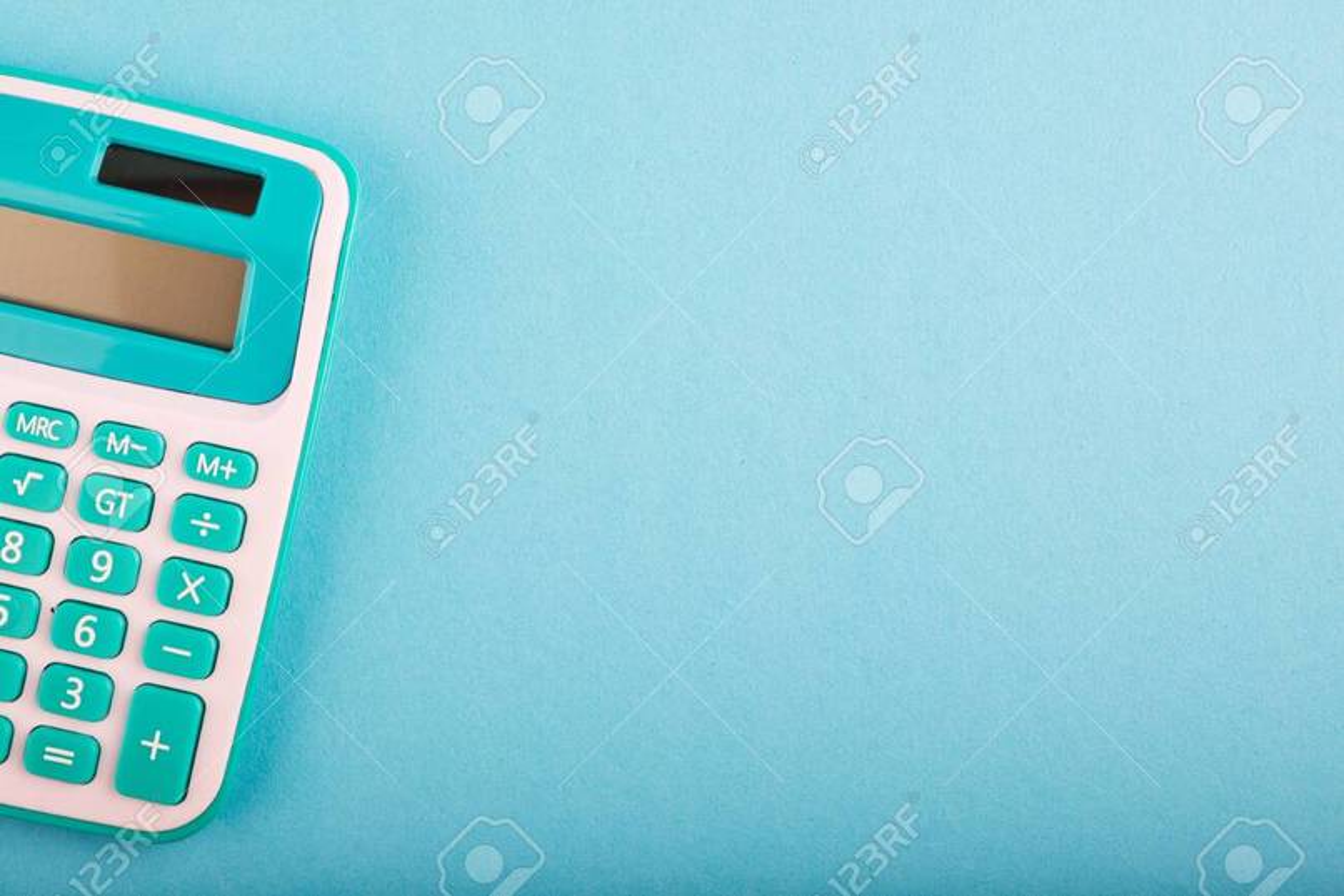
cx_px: 672
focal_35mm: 75
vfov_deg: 18.2
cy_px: 448
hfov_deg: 27.0
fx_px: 2799
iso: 200
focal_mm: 50
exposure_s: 1/180
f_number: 14
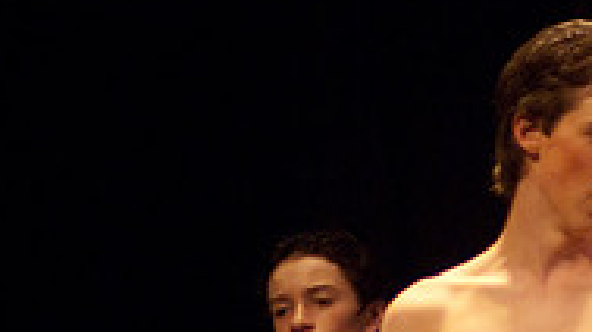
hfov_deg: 5.9
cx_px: 764
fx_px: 5688
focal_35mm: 363
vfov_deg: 3.3
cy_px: 310
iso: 1000
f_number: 2.8
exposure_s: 1/125
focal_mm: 75
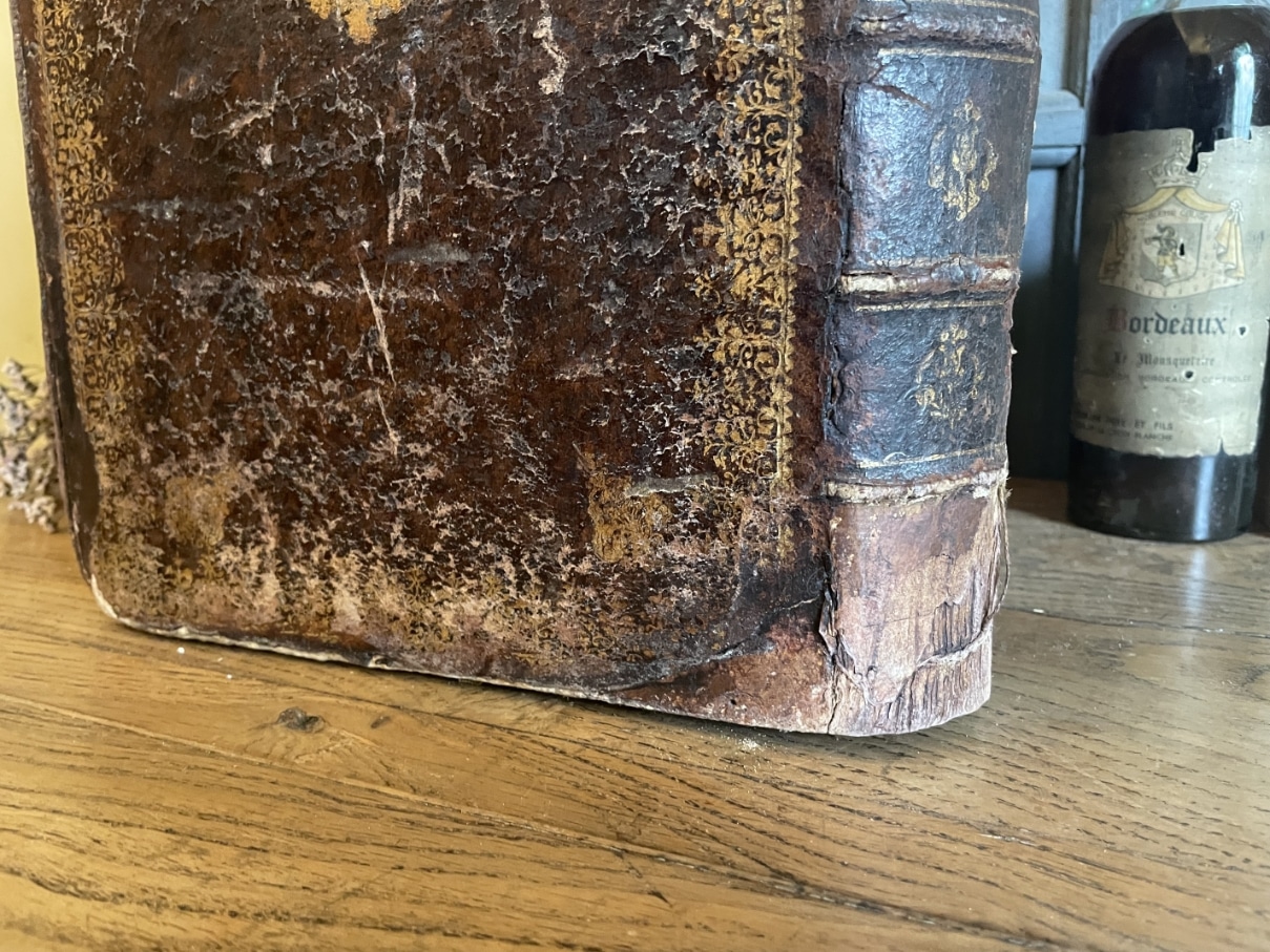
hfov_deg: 67.3
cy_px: 476
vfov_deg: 53.1
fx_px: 954
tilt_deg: -11.1
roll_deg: +0.7
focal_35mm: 26
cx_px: 635
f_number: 1.6
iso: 500
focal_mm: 4.2
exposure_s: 1/25
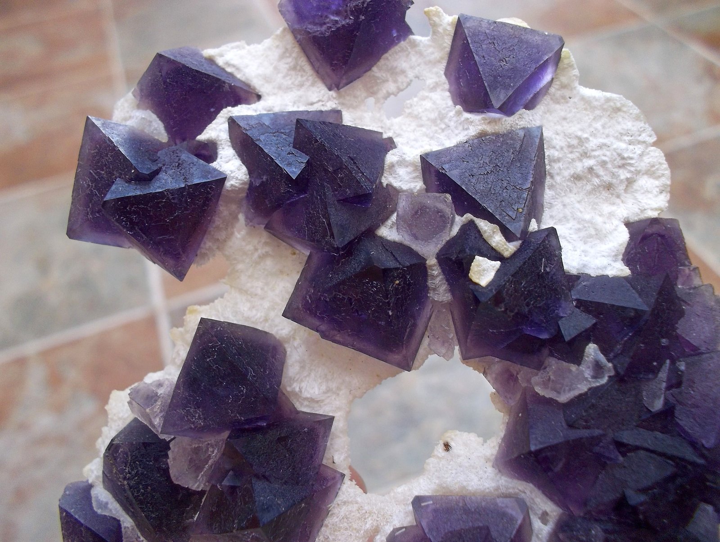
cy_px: 271
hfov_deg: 61.6
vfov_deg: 48.3
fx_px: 604
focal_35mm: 29
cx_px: 360
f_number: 3.3
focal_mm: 4.1
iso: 83
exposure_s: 1/30
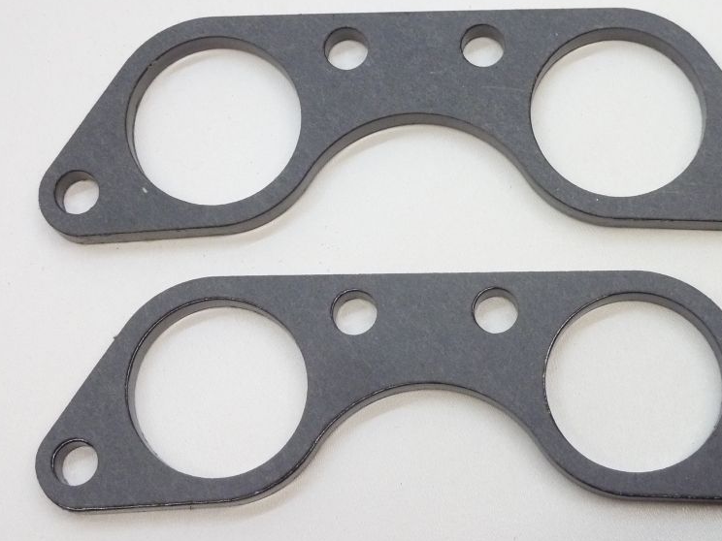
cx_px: 428
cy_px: 279
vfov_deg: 17.6
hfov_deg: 23.3
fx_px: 1752
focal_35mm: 84
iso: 400
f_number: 4.1
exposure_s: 1/30
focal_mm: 11
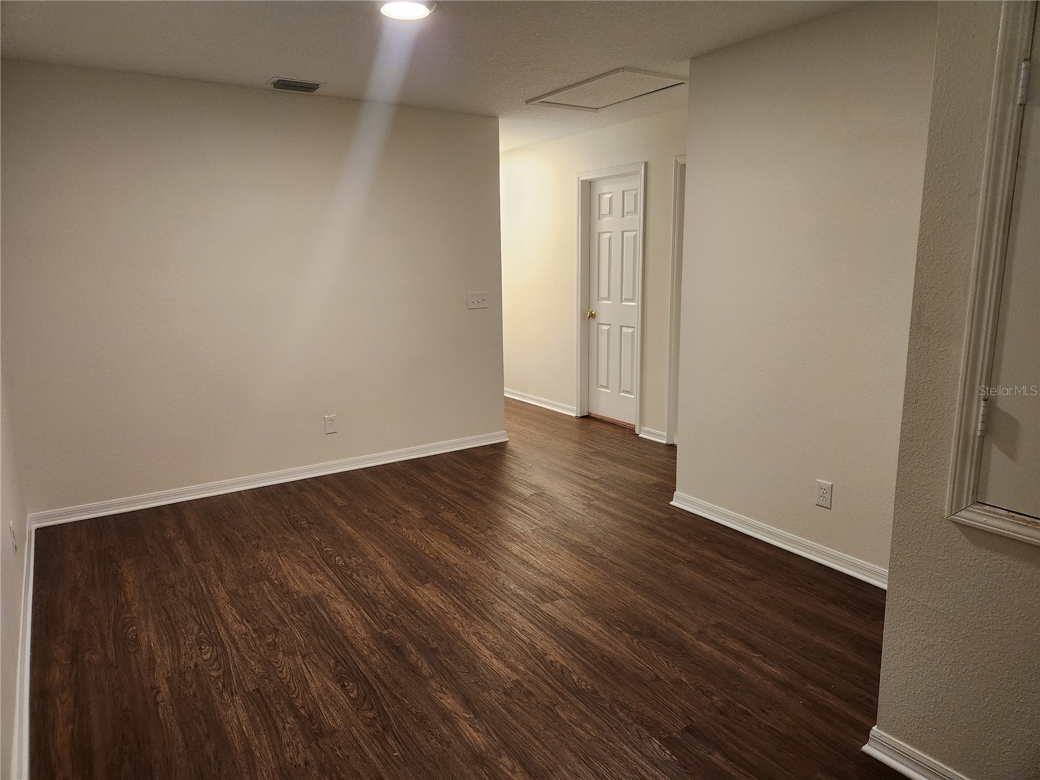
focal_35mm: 23
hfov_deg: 73.9
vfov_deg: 58.9
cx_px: 520
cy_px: 390
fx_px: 691
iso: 320
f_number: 1.8
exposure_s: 1/120
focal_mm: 5.4
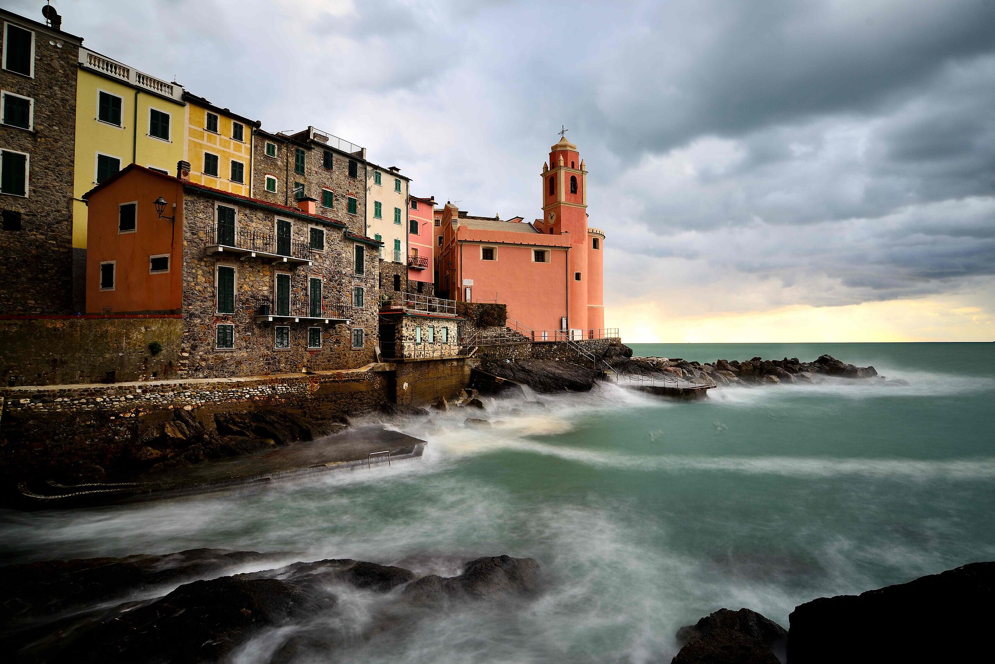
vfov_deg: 67.4
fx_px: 498
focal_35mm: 18
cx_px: 498
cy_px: 332
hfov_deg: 90.0
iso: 100
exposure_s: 10
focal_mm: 18
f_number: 8
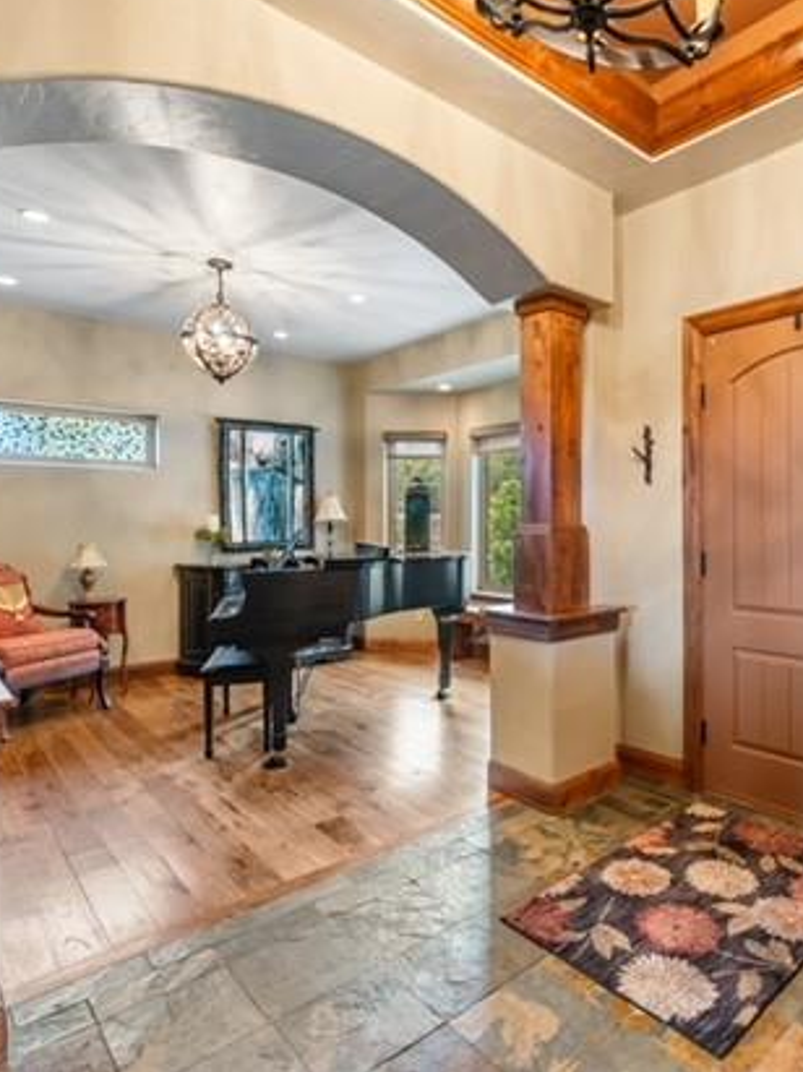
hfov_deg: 61.6
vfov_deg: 79.0
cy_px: 516
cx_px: 545
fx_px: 650
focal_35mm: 21
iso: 400
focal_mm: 14
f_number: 8
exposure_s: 2
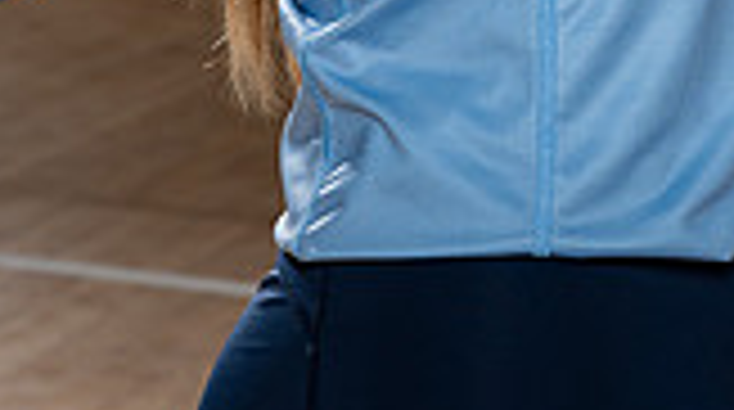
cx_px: 441
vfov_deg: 5.8
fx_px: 3944
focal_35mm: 203
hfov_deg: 10.6
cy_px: -527
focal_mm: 70
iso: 100
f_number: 8
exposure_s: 1/250
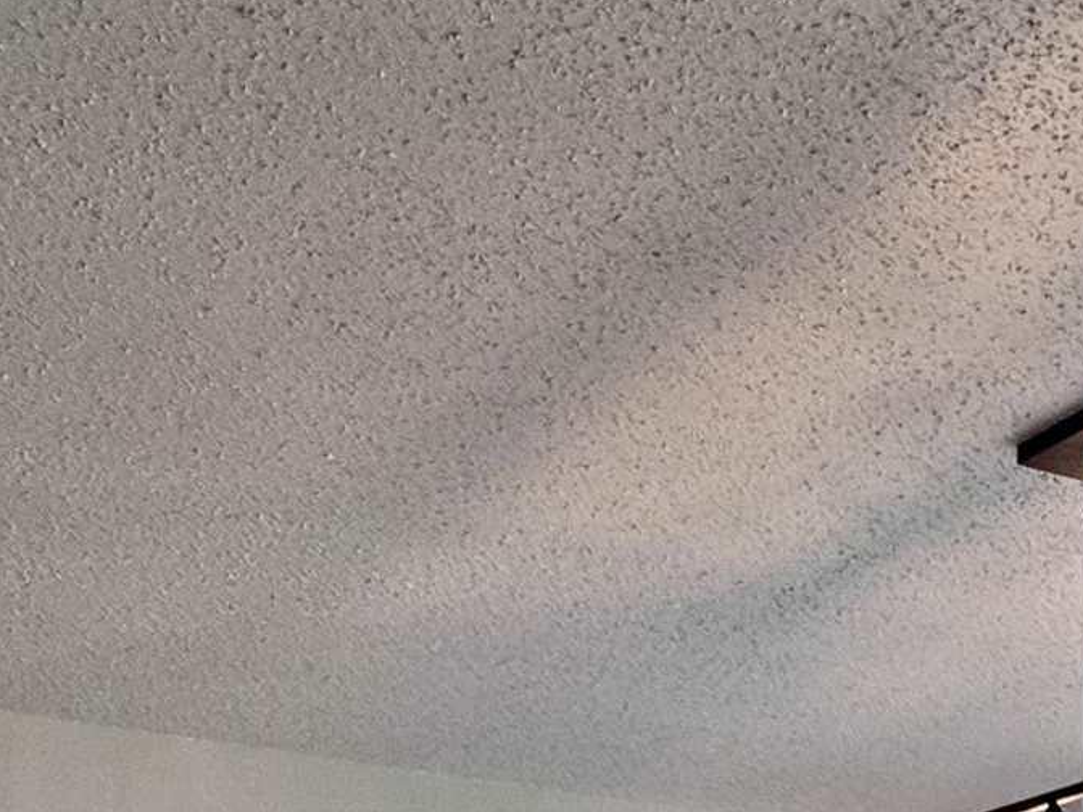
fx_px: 2002
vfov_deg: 17.6
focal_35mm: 64
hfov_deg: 30.1
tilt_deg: -7.2
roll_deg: +0.1
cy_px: 1537
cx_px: 719
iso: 125
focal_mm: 2.22
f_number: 2.2
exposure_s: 1/120
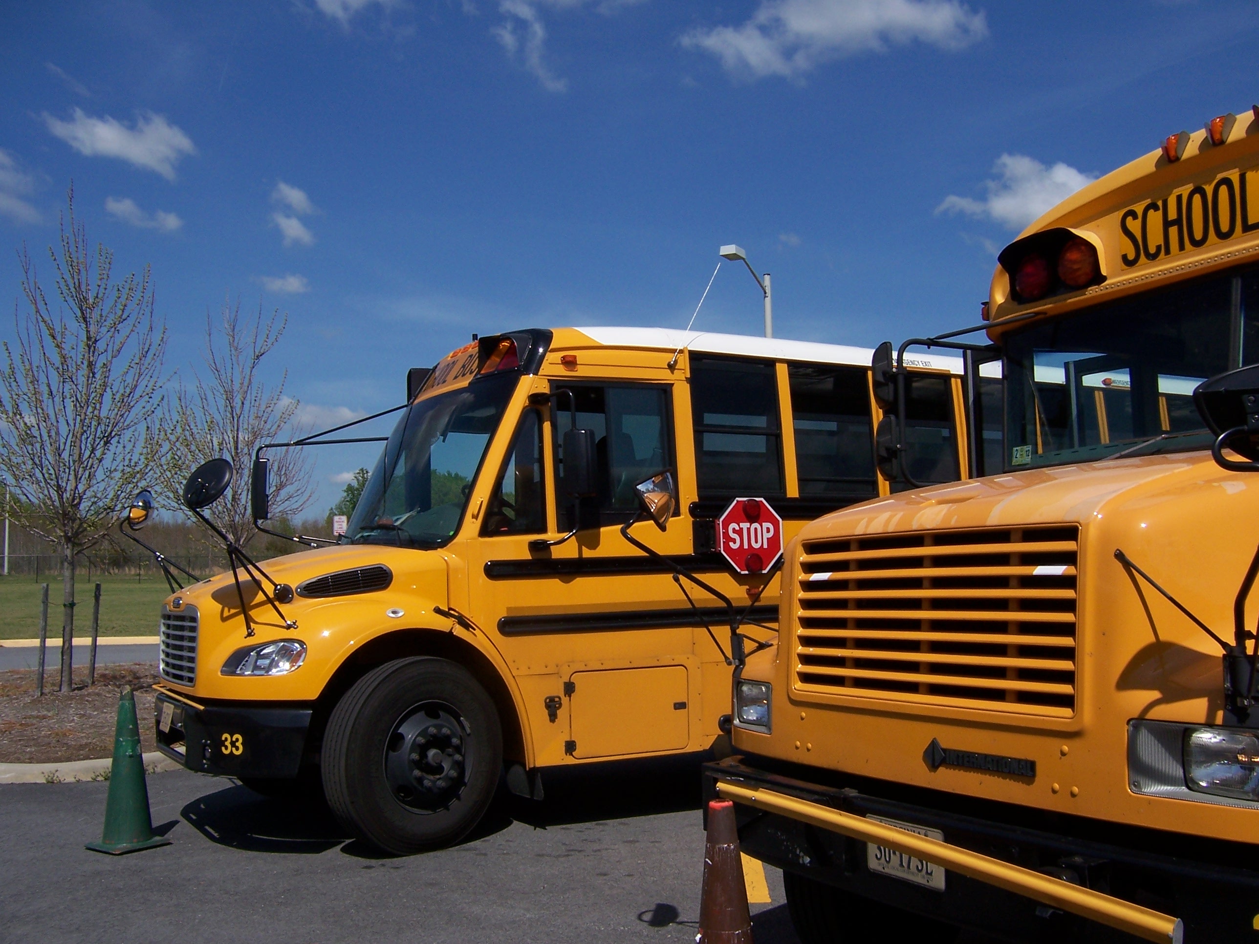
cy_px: 472
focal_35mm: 33
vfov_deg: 42.9
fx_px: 1200
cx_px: 630
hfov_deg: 55.4
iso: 80
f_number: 5.6
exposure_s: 1/1000
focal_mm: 5.5
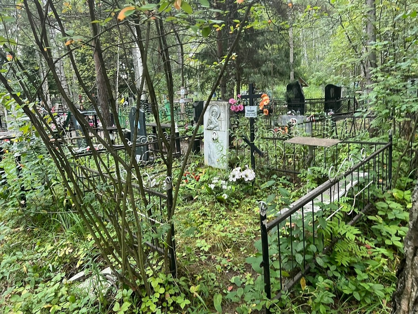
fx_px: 314
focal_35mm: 26
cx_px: 209
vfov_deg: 53.1
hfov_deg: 67.3
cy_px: 157
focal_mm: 5.7
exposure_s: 1/60
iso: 160
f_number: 1.5
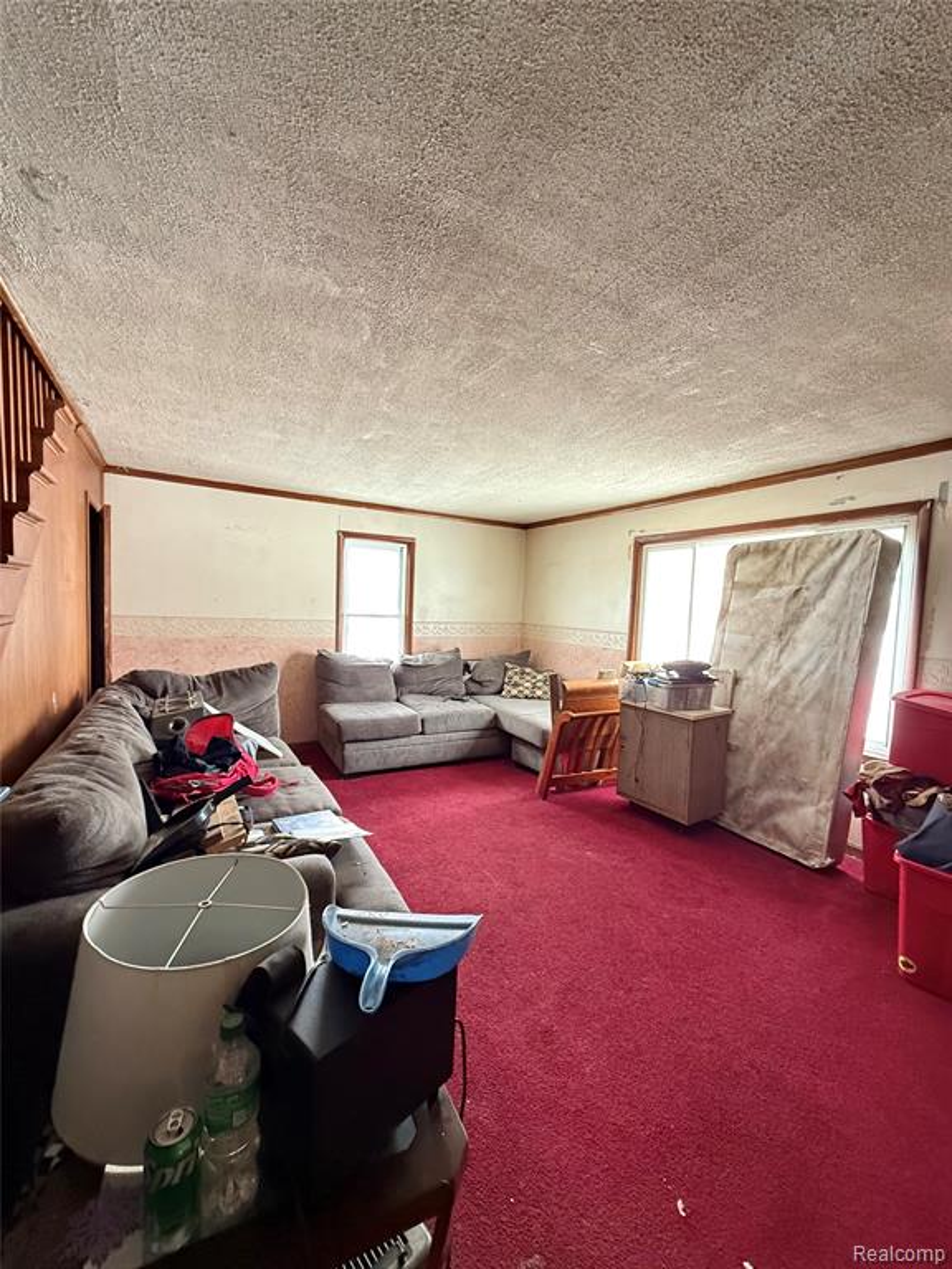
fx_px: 513
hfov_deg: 85.7
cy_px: 634
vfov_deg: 102.1
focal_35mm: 14
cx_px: 476
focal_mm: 2.22
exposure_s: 1/60
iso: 640
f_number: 2.2
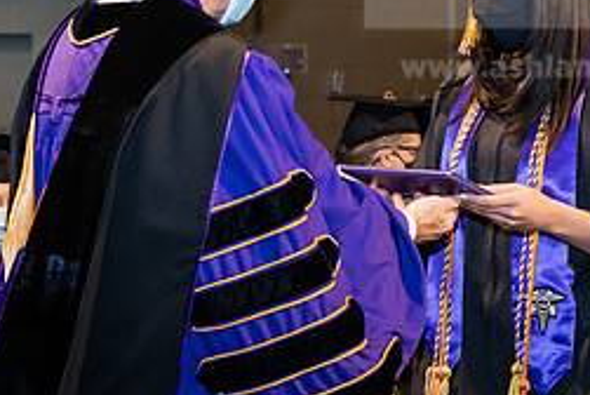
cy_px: 116
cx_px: 294
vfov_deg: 9.6
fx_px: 2346
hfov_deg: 14.3
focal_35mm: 143
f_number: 6.3
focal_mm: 62
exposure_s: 1/200
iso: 1600
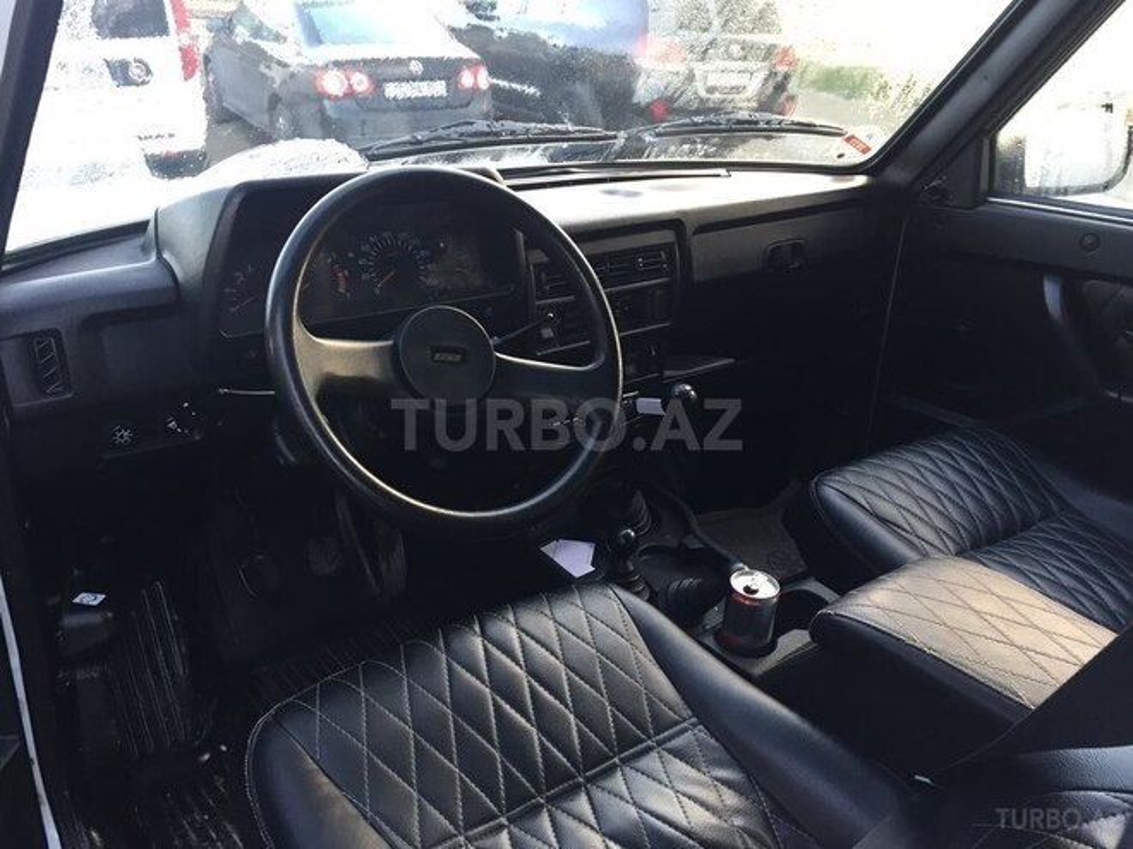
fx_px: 949
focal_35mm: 29
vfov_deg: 48.2
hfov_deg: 61.7
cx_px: 566
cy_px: 424
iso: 50
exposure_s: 1/33
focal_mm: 4.15
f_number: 2.2
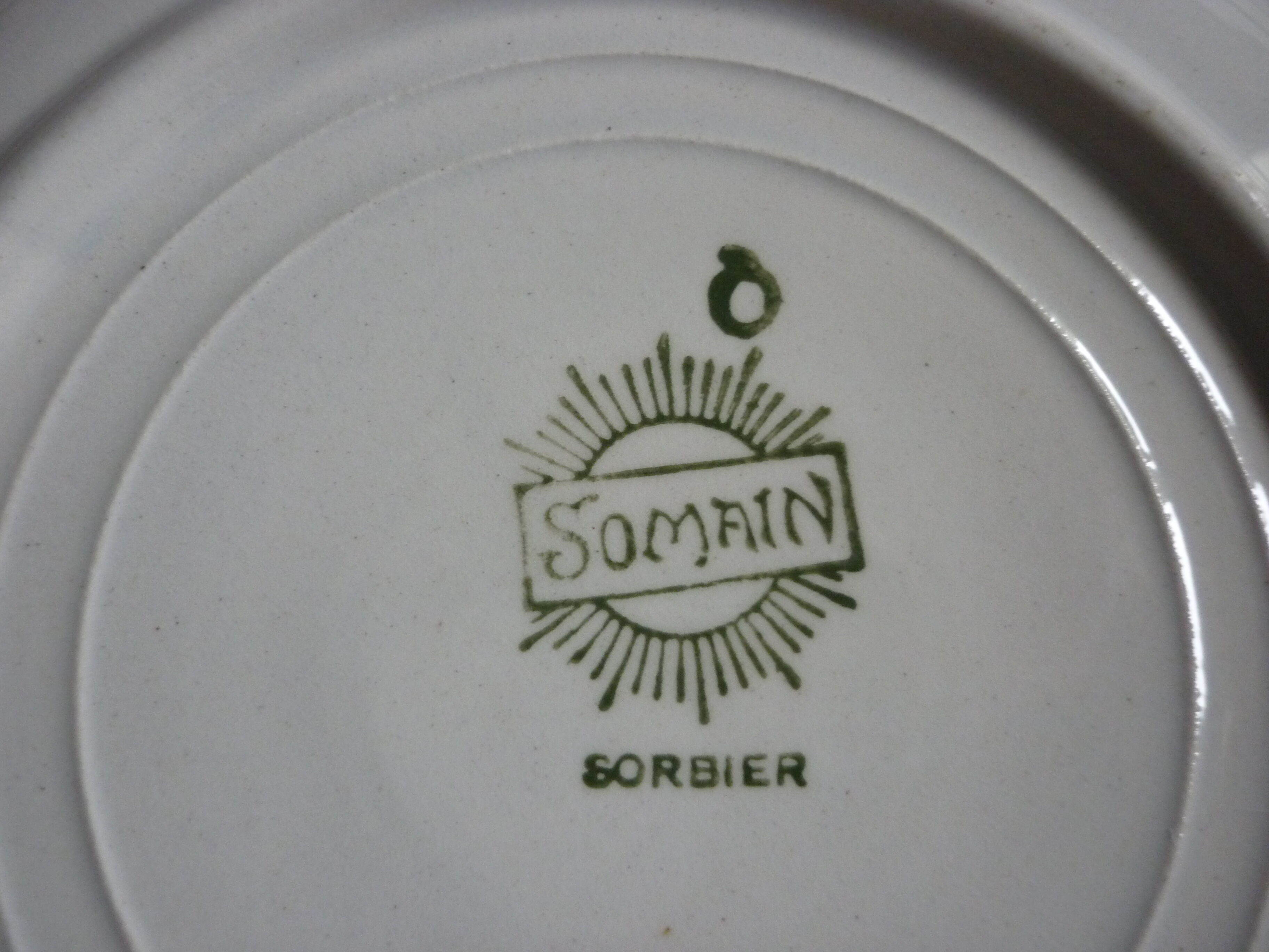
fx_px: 1210
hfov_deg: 55.4
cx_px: 634
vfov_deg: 42.9
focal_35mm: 33
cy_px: 476
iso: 250
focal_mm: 5.5
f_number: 2.8
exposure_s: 1/30
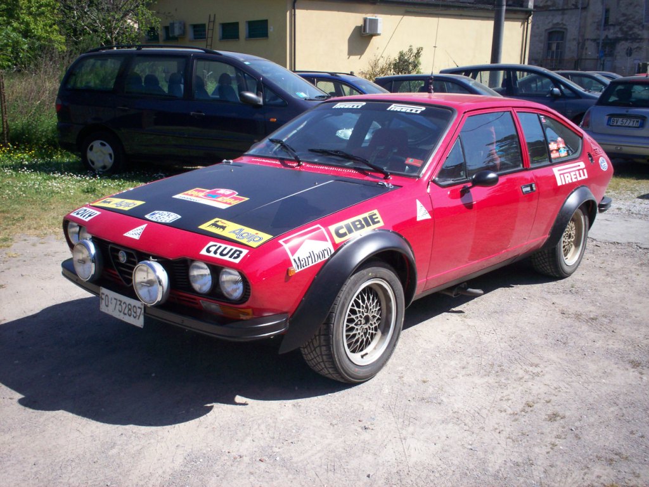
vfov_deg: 39.7
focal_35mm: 36
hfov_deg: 51.4
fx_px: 675
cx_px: 324
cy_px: 244
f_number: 4.5
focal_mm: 6
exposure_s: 1/436
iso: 100
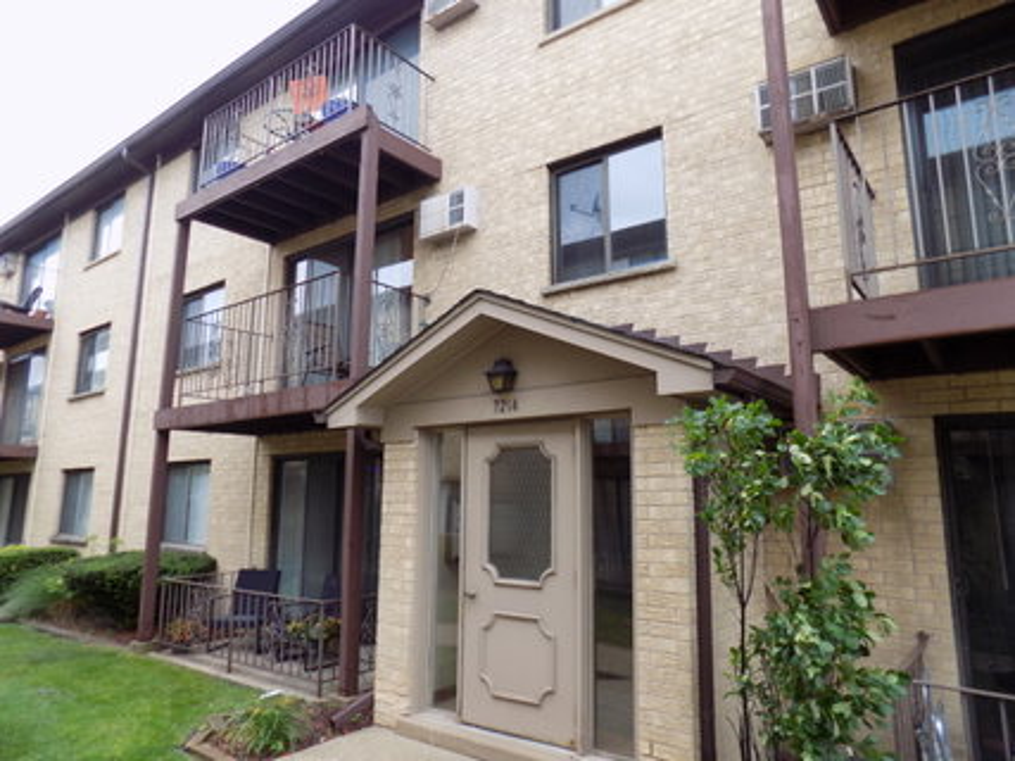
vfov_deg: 58.9
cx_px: 508
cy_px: 380
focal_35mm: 23
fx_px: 674
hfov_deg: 73.9
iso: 140
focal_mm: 4
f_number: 3.1
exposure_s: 1/30
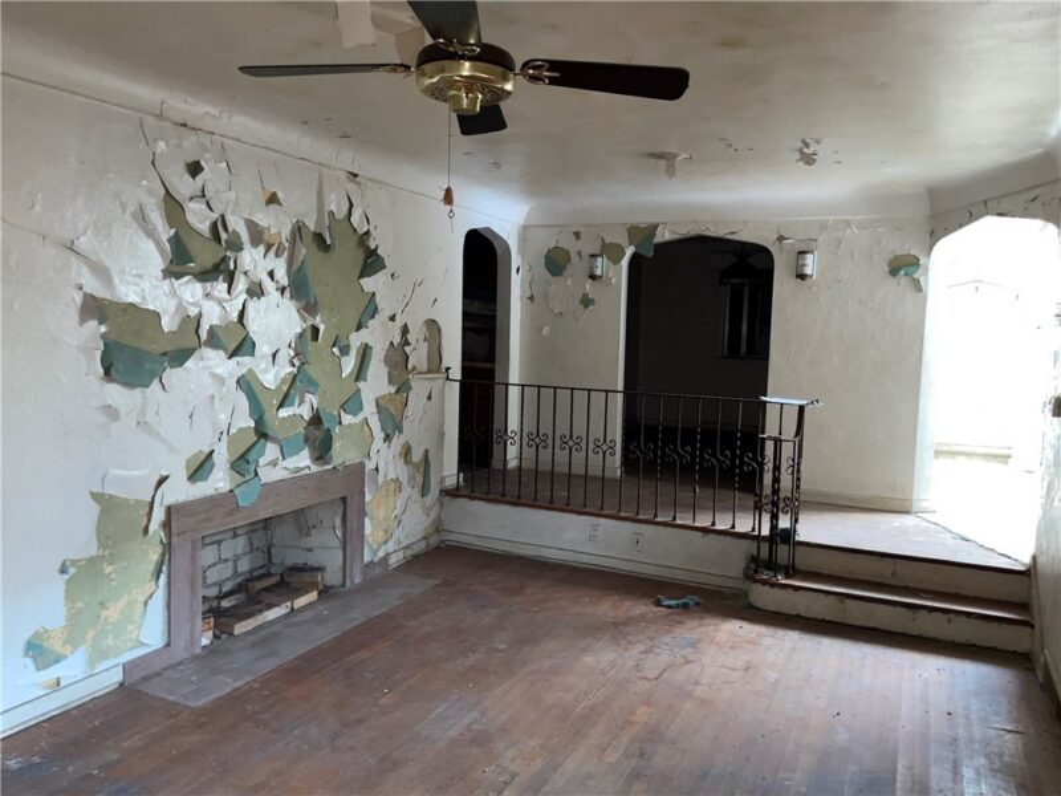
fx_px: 797
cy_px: 398
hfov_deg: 67.3
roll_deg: -2.3
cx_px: 530
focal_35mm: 26
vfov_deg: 53.1
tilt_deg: -6.8
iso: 100
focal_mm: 4.2
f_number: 1.6
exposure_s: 1/16
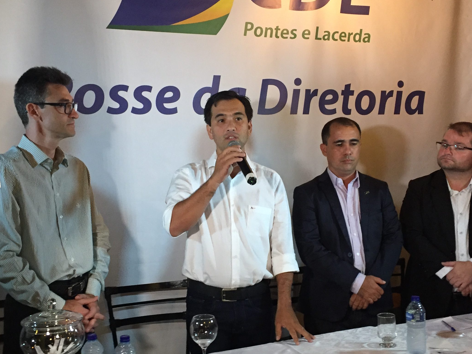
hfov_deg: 41.2
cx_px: 241
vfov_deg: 31.5
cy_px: 181
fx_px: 627
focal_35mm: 46
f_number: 2.2
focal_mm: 4.15
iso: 160
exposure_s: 1/30
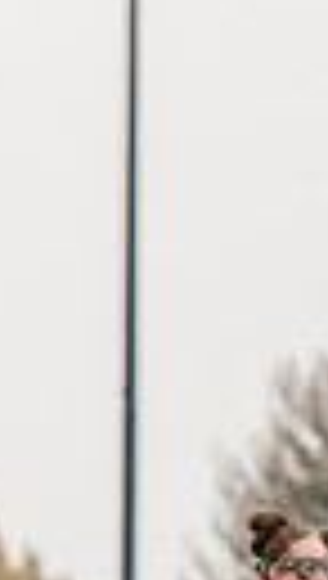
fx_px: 26796
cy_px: 706
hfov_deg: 0.7
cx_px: 1155
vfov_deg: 1.2
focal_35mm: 1741
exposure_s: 1/1250
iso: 250
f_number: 2.8
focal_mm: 200
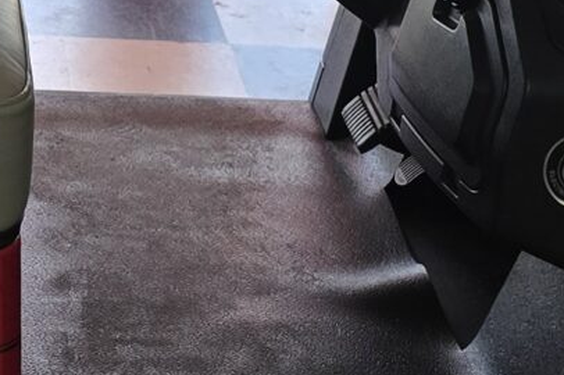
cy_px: -149
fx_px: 2364
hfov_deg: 13.2
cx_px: -111
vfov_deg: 8.9
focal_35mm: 151
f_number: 1.7
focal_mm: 6.3
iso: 20
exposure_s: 1/120
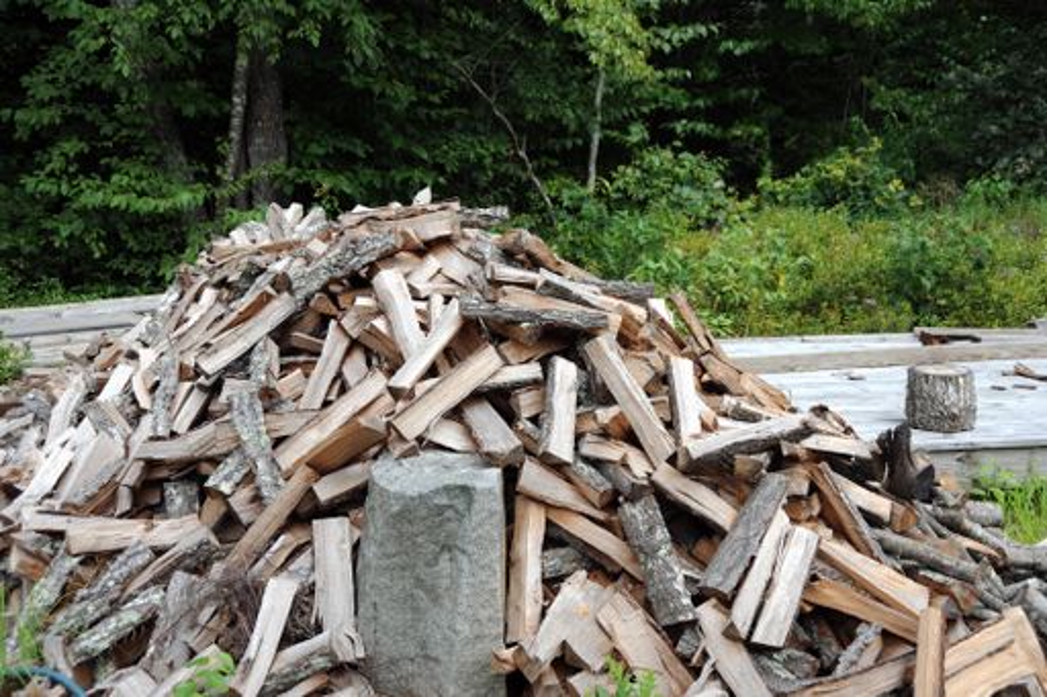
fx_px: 1221
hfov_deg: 46.4
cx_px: 524
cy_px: 348
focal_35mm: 42
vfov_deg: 31.9
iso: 200
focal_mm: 42
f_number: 8
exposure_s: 1/250
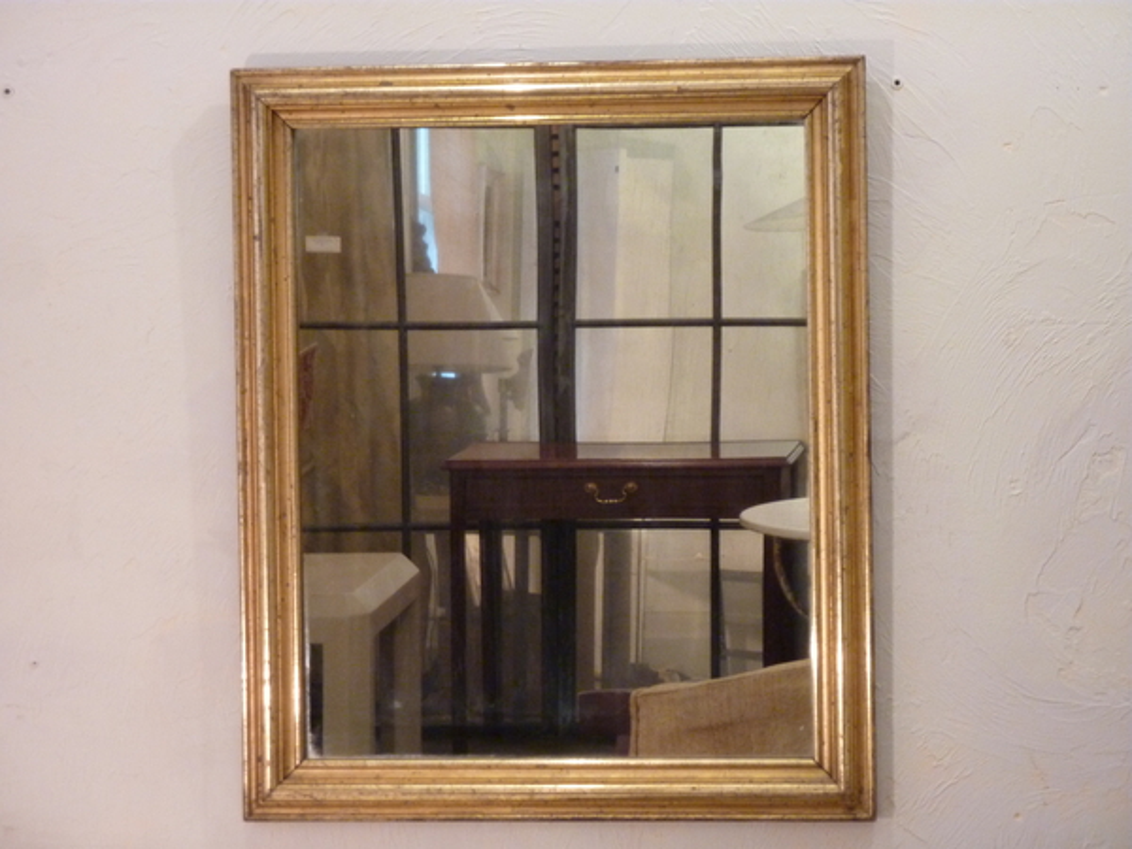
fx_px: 3630
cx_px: 566
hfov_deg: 17.7
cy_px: 424
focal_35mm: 111
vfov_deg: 13.3
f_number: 4.4
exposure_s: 1/8
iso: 400
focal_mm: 18.2
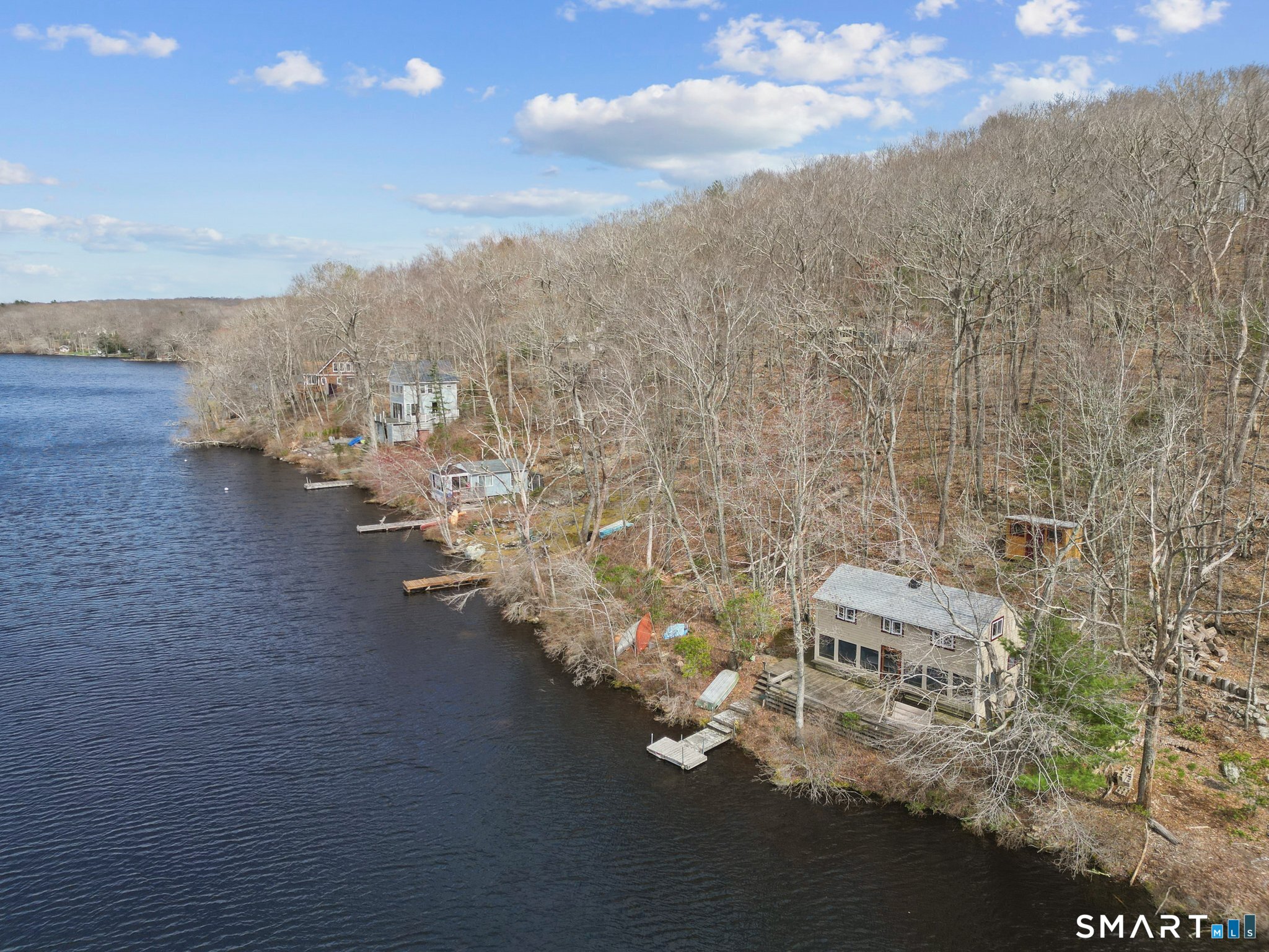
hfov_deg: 71.6
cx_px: 634
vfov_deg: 56.8
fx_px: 880
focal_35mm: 24
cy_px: 476
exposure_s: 1/2000
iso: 100
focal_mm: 6.7
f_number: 1.7
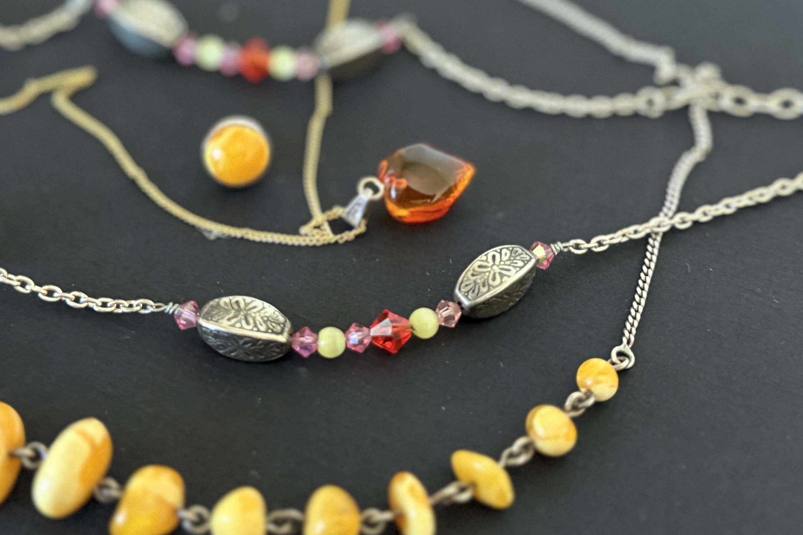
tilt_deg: -43.7
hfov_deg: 71.5
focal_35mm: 25
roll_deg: +0.8
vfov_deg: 51.2
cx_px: 402
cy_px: 235
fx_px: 558
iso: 640
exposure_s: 1/40
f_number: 1.78
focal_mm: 6.76
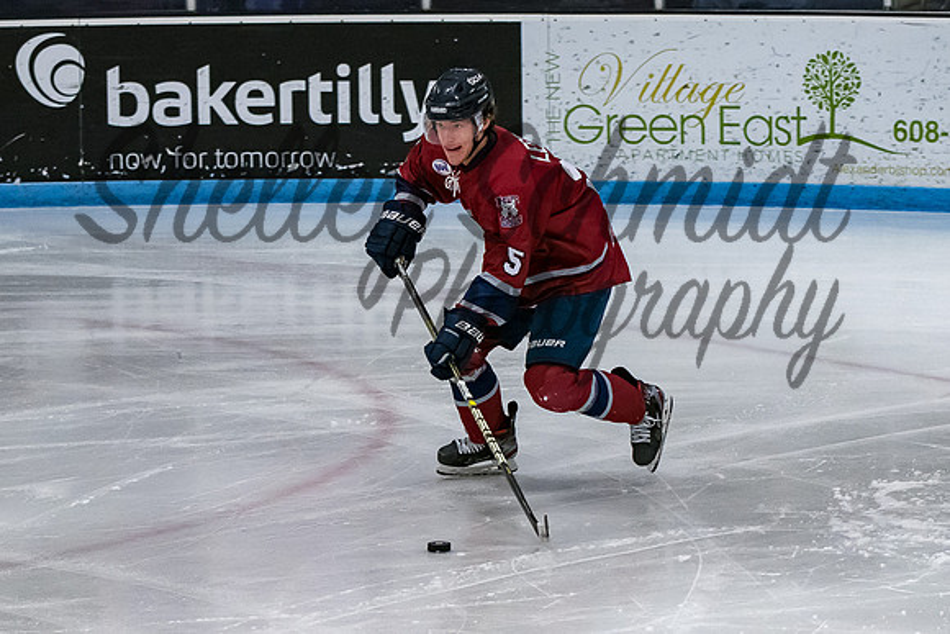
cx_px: 492
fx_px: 5369
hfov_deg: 10.1
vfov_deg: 6.8
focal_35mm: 203
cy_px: 296
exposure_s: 1/800
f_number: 3.5
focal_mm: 95
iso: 2500
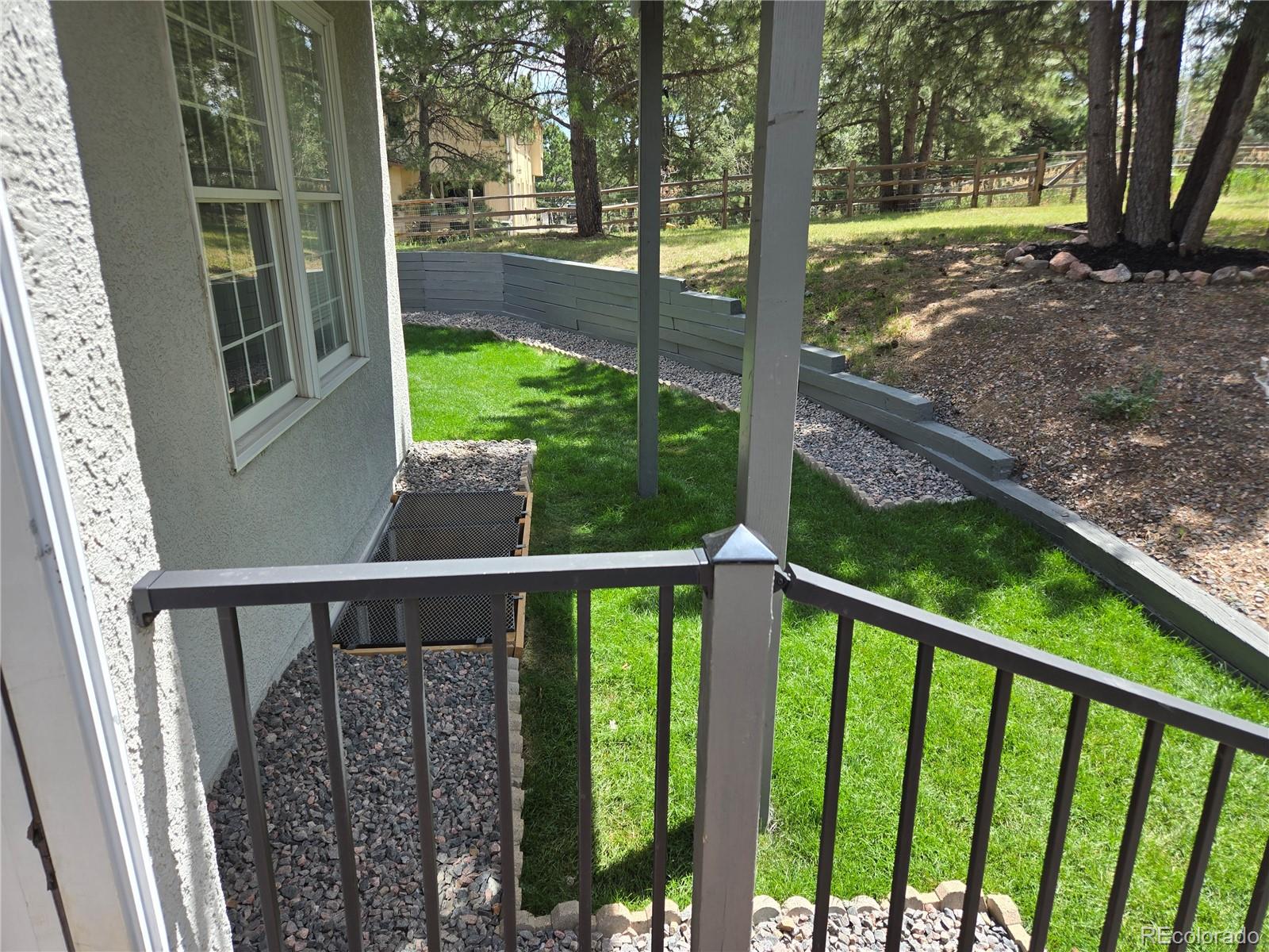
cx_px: 634
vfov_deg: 58.9
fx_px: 843
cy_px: 476
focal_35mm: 23
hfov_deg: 73.9
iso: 25
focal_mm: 5.4
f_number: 1.8
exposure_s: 1/497
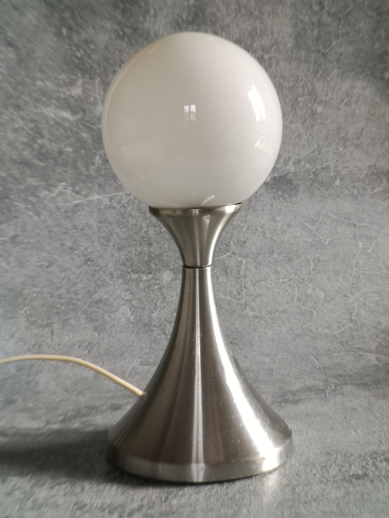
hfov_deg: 40.7
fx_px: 524
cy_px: 259
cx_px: 194
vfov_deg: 52.6
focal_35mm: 35
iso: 50
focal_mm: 3.79
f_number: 2
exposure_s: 1/50
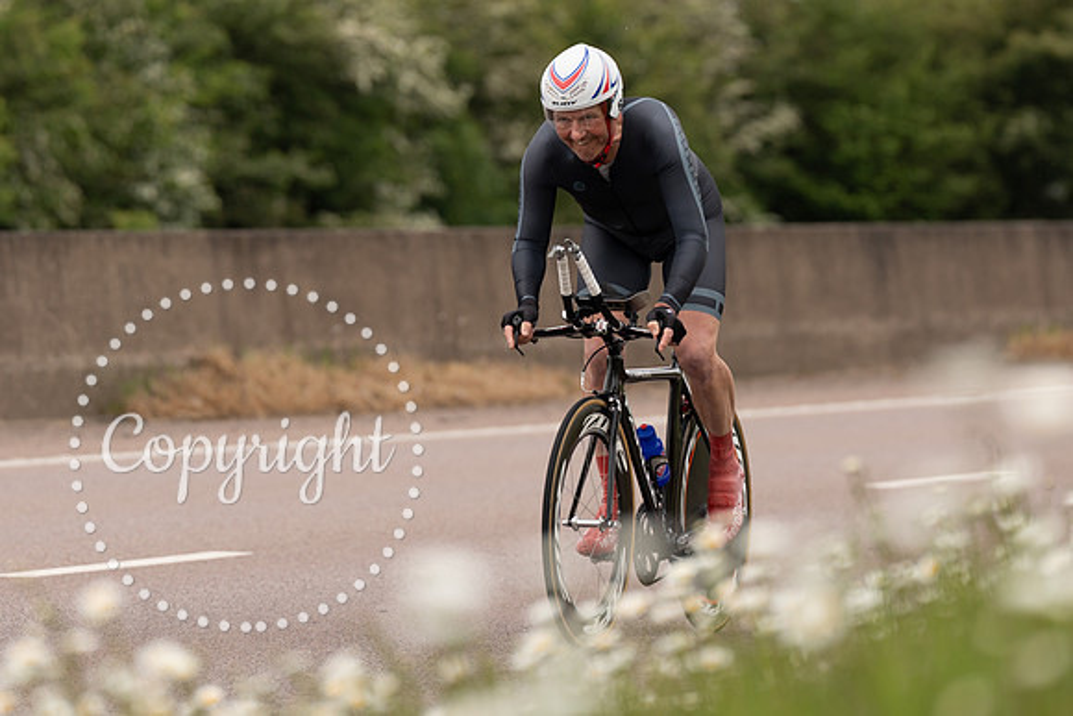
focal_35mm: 302
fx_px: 9017
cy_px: 183
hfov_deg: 6.8
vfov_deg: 4.5
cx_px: 588
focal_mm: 200
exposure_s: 1/1000
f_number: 3.5
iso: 320
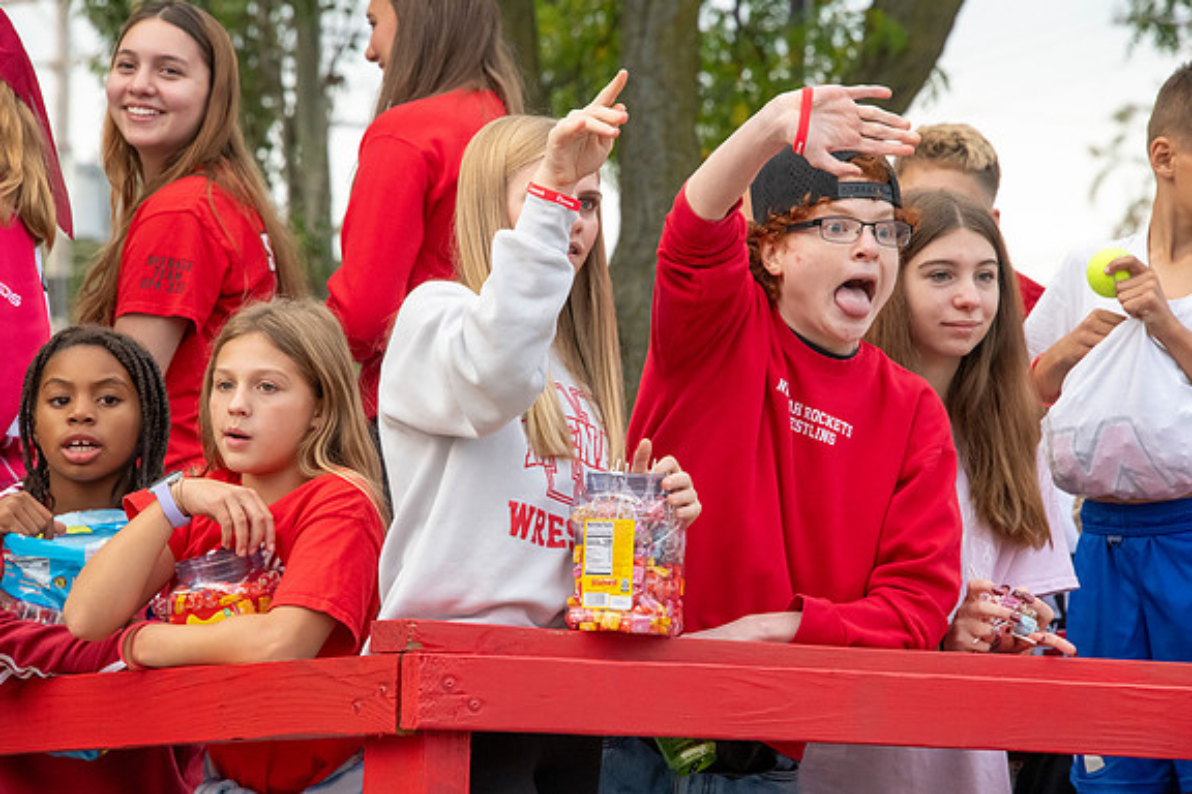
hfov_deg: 8.2
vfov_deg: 5.5
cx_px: 594
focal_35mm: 252
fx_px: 8343
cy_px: 396
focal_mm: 250
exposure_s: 1/500
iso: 3200
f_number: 11
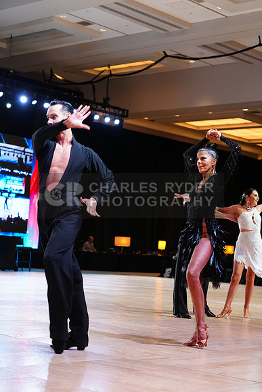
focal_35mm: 70
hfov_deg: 19.5
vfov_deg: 28.8
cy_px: 196
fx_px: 764
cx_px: 131
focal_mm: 70
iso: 2500
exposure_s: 1/250
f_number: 4
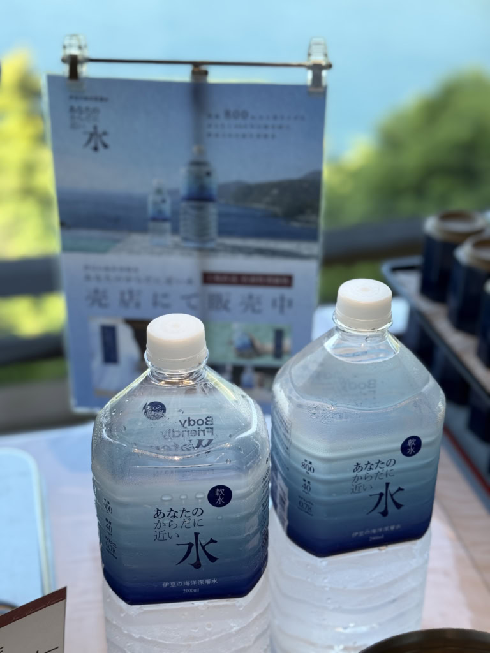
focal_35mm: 48
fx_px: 906
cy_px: 326
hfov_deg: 30.3
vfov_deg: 39.7
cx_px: 245
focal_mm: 6.8
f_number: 1.8
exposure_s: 1/469
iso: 64
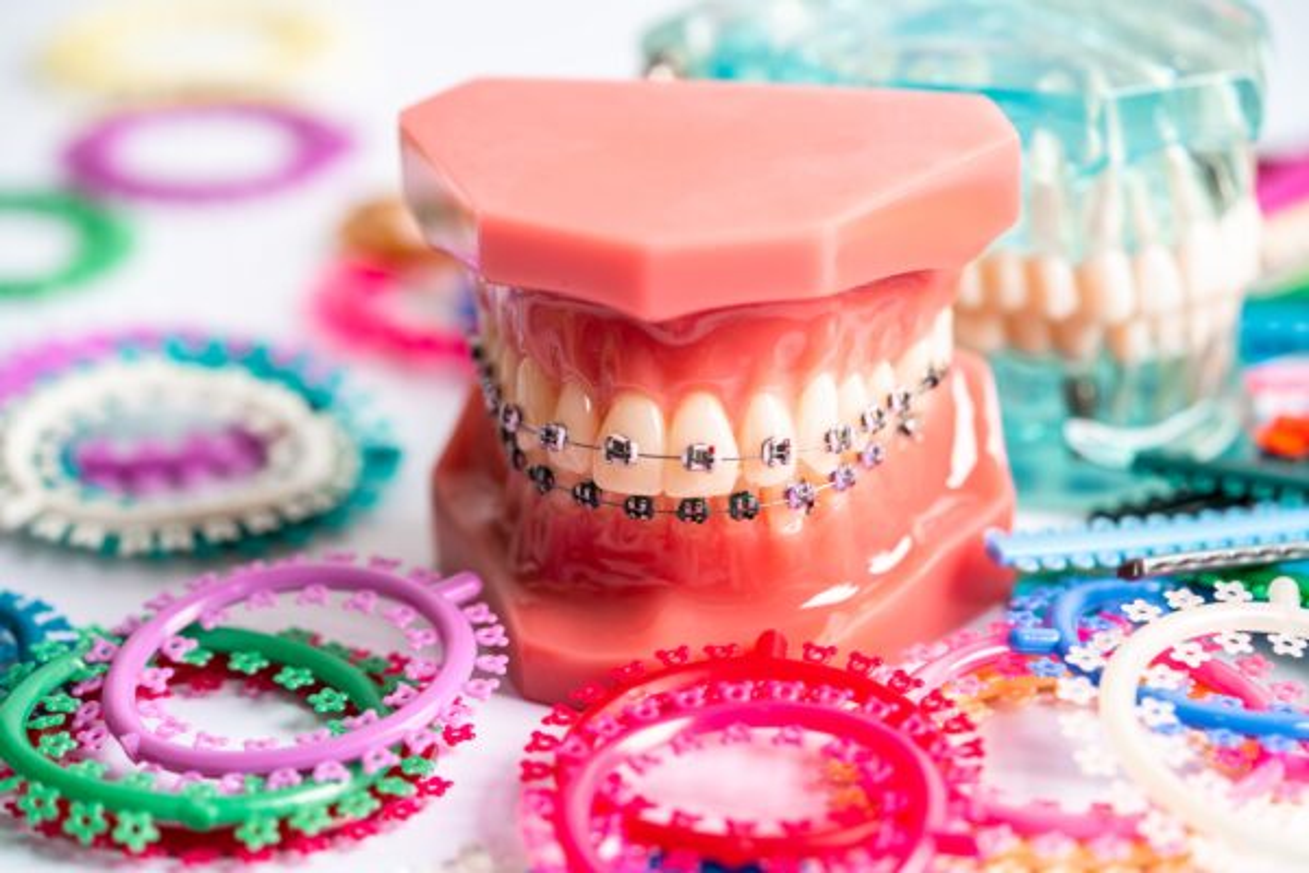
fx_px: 3272
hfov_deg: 22.6
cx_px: 654
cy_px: 436
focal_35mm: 90
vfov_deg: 15.2
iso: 100
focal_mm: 90
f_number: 4
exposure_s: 1/100
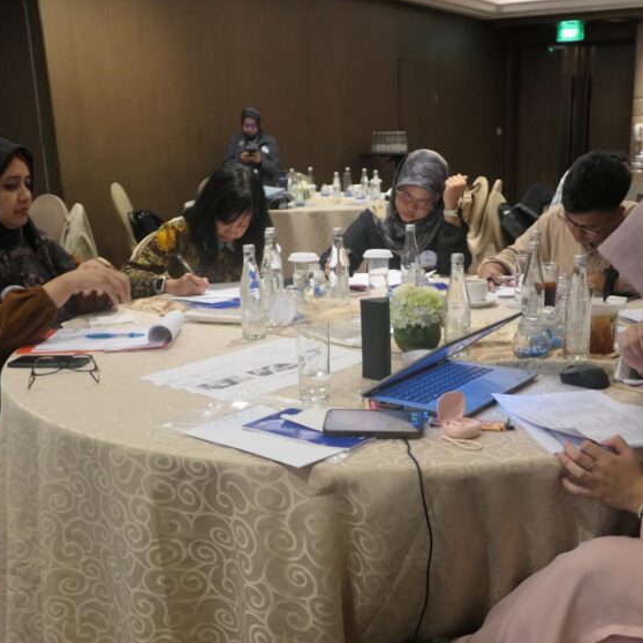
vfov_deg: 42.7
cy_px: 381
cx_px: 408
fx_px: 820
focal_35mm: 39
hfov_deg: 42.5
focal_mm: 9.2
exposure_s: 1/80
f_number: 1.6
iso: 500
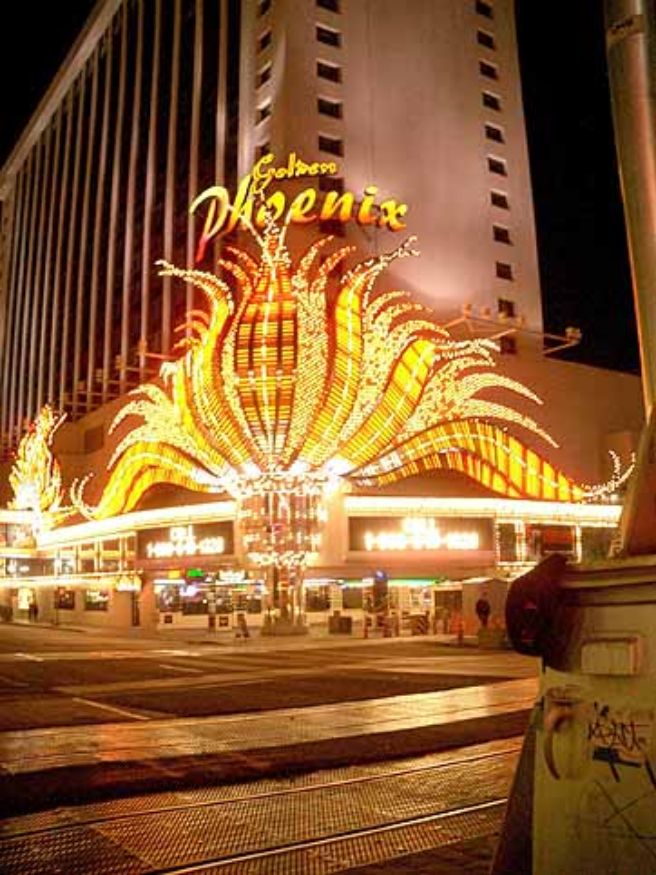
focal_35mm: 35
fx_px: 885
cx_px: 328
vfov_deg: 52.6
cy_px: 438
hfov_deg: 40.7
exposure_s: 1/10
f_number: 4.2
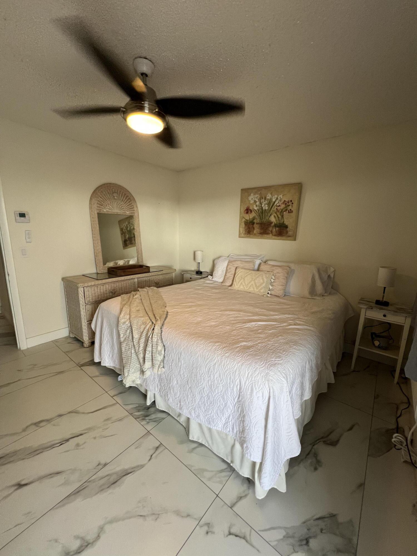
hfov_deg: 89.9
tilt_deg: -9.9
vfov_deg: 106.2
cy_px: 278
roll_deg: -0.9
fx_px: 209
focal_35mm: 13
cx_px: 208
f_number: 1.8
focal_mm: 1.57
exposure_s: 1/60
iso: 125
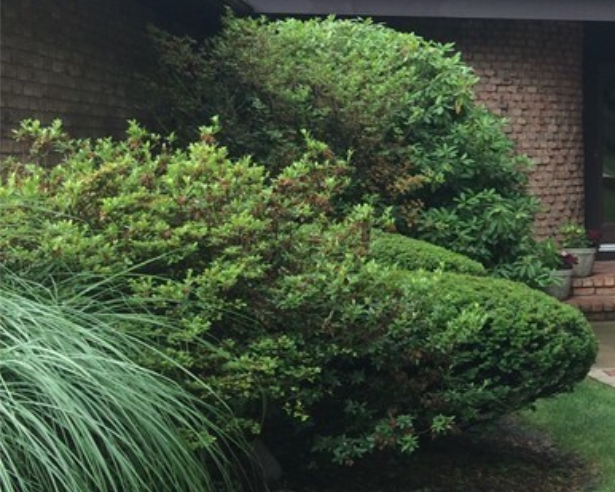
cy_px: 186
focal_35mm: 75
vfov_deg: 20.4
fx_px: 1365
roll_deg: -0.1
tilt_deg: -2.9
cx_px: 814
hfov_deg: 22.5
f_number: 2.2
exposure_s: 1/120
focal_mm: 4.15
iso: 32
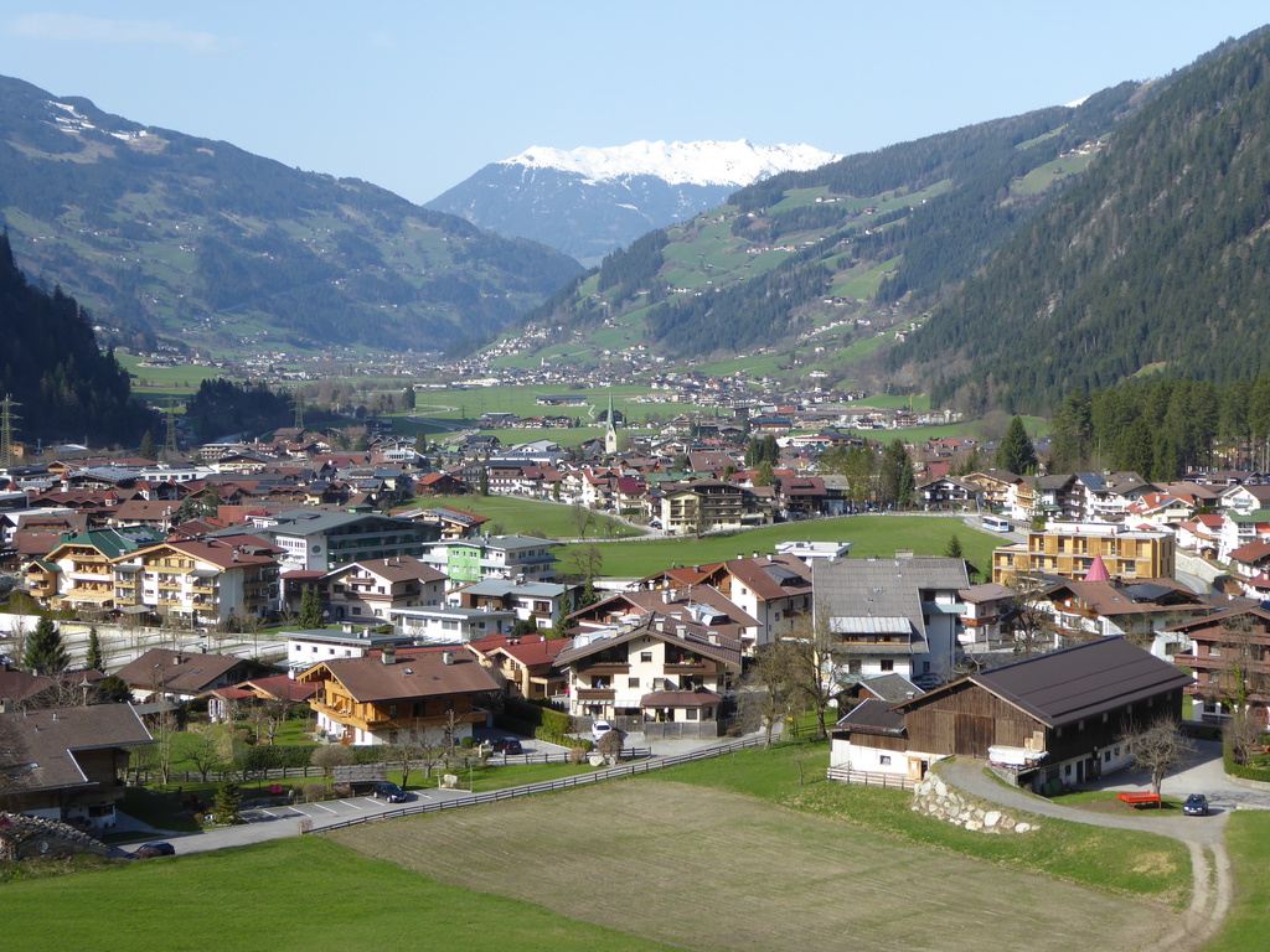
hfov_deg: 29.8
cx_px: 635
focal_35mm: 65
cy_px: 476
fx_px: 2385
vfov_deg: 22.6
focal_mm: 10.9
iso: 80
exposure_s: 1/400
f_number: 4.3
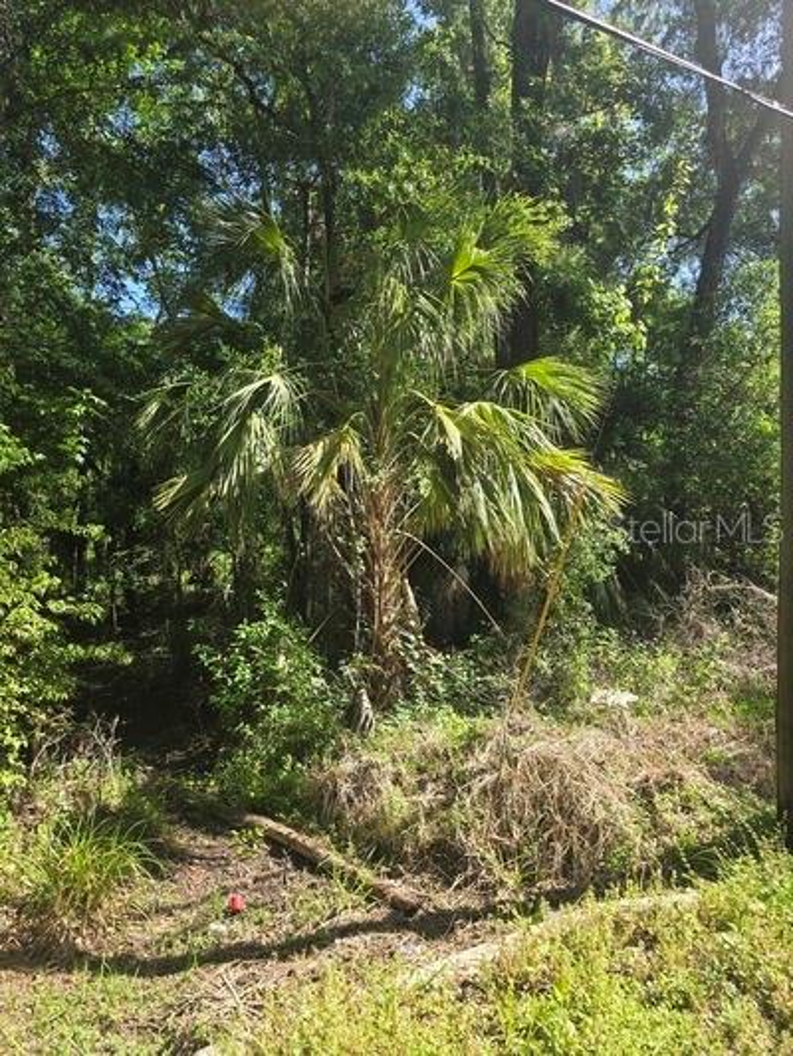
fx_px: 702
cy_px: 528
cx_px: 396
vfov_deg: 73.9
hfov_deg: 58.9
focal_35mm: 23
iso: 12
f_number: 1.7
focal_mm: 6.3
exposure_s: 1/181
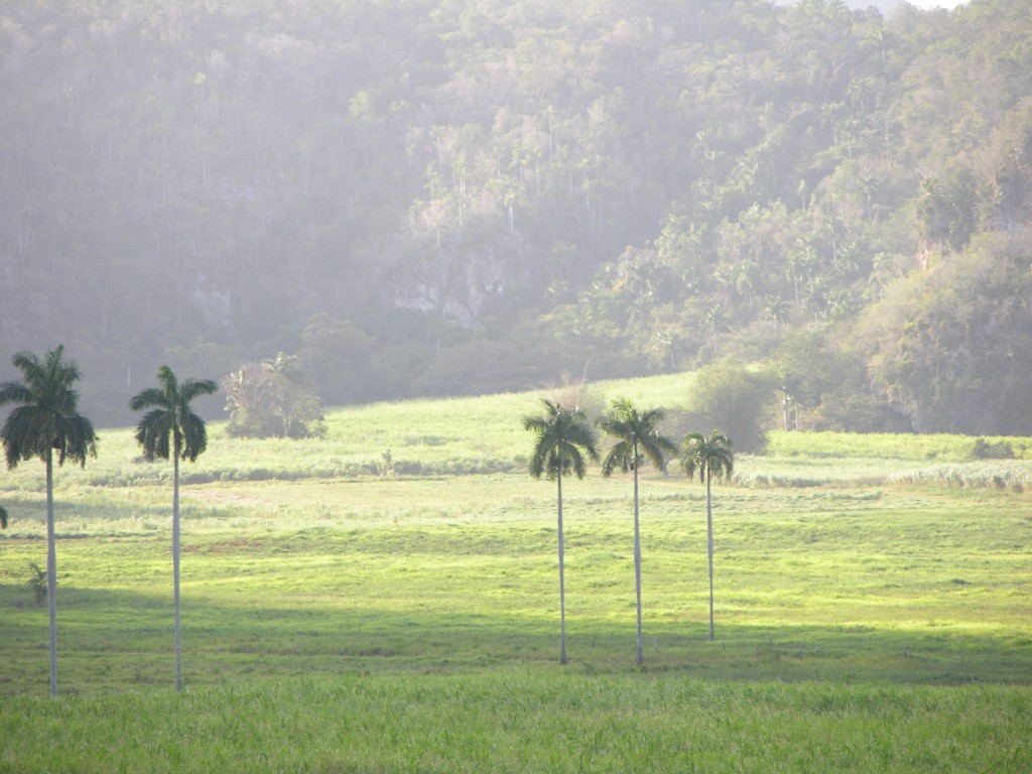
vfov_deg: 5.3
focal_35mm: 280
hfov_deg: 7.1
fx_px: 8348
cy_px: 387
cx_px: 516
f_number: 4.2
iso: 50
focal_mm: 71.2
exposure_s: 1/79.1
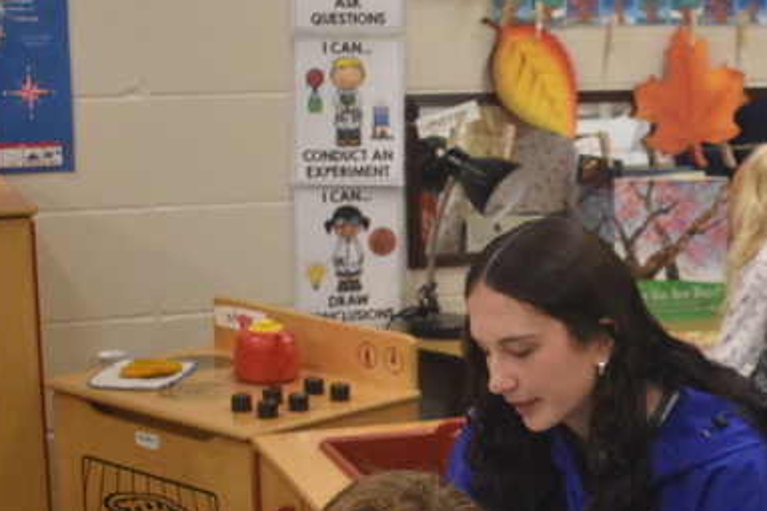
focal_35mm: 100
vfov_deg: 13.5
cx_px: 839
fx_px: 2137
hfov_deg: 19.5
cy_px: 486
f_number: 4
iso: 3200
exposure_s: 1/320
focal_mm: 25
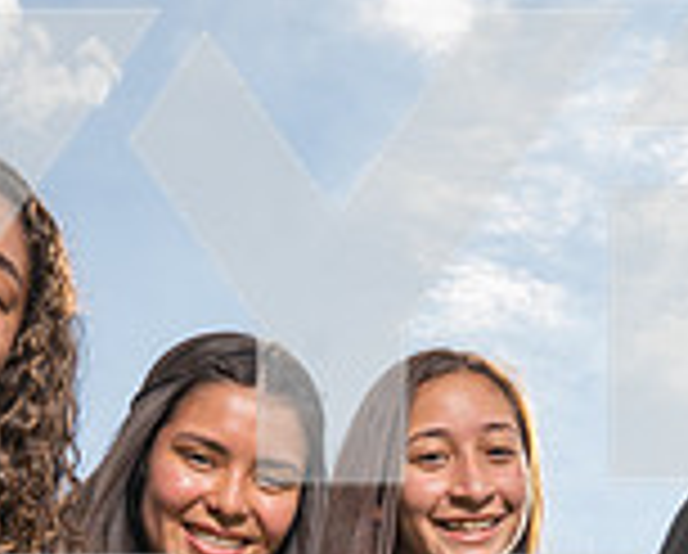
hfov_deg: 19.7
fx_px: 1959
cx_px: 535
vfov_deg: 15.1
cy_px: 795
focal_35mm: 96
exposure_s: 1/640
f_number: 8
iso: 250
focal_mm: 27
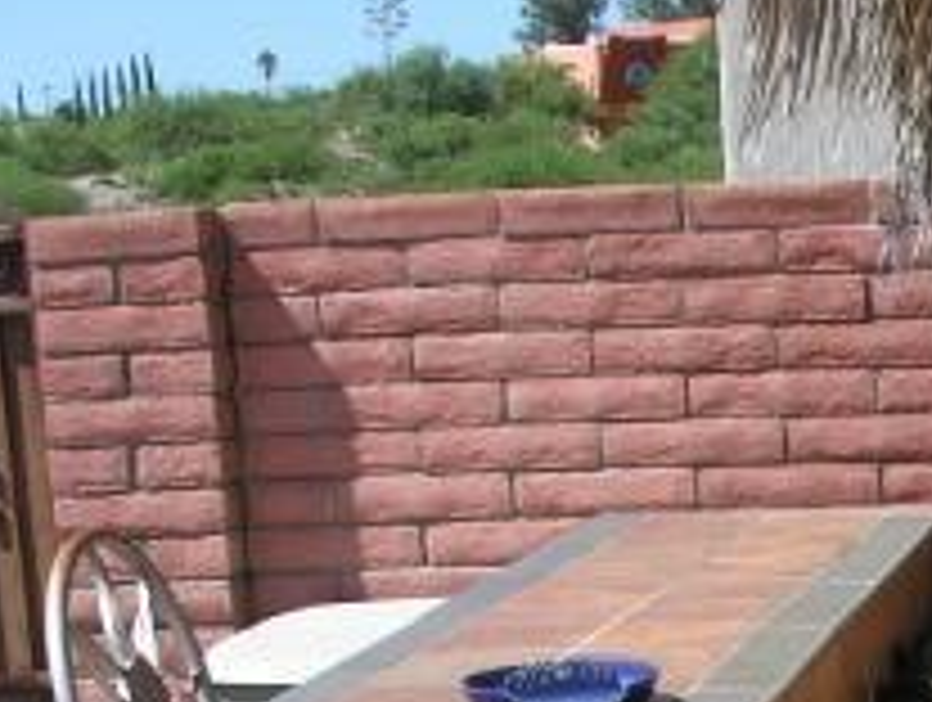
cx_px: 1099
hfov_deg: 17.4
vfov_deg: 13.1
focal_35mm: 108
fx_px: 2913
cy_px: 1026
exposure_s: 1/220
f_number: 5.6
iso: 50
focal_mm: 8.9
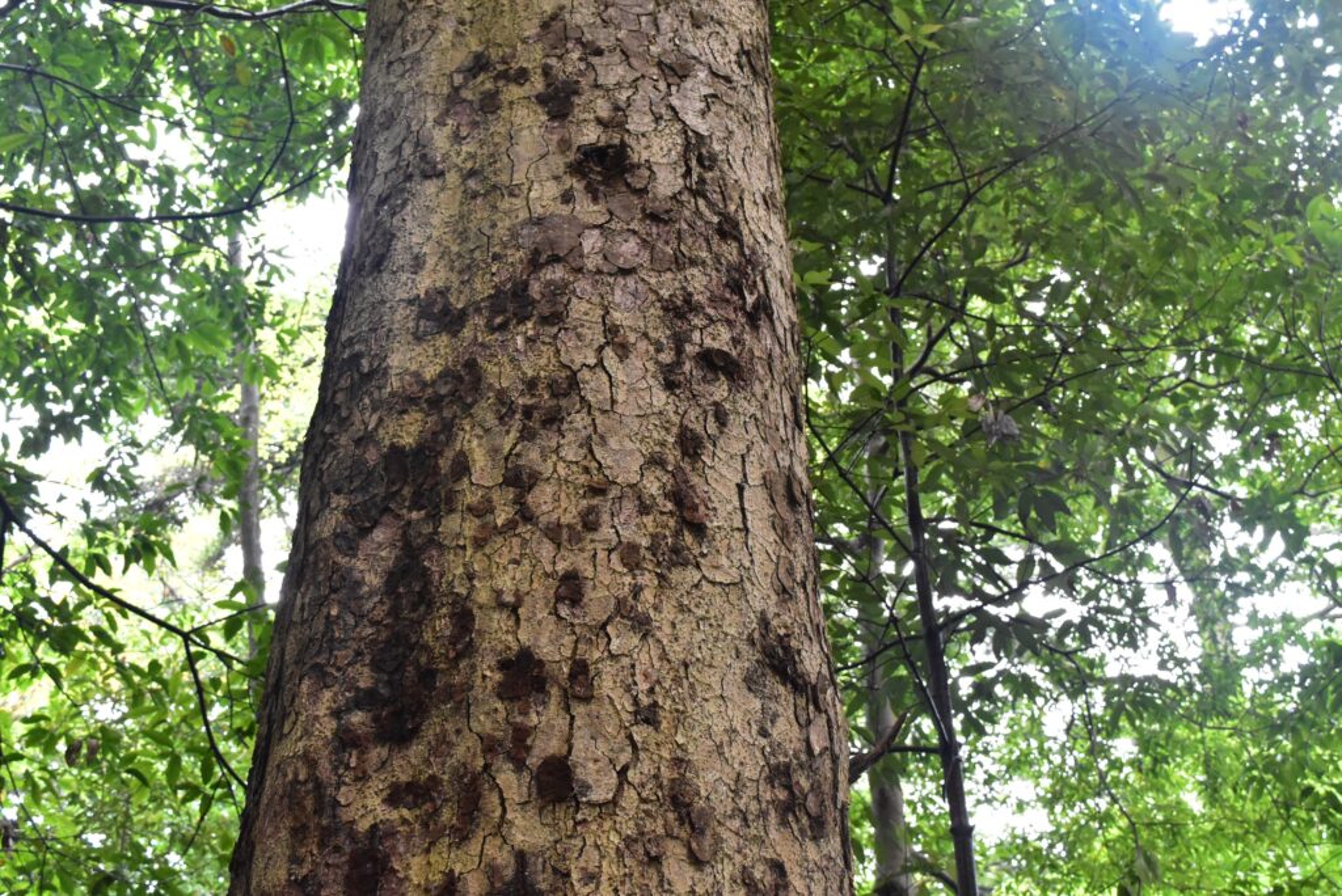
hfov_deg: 42.3
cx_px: 671
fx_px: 1734
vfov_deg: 29.0
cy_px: 448
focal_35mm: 46
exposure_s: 1/60
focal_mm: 31
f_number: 8
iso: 3200
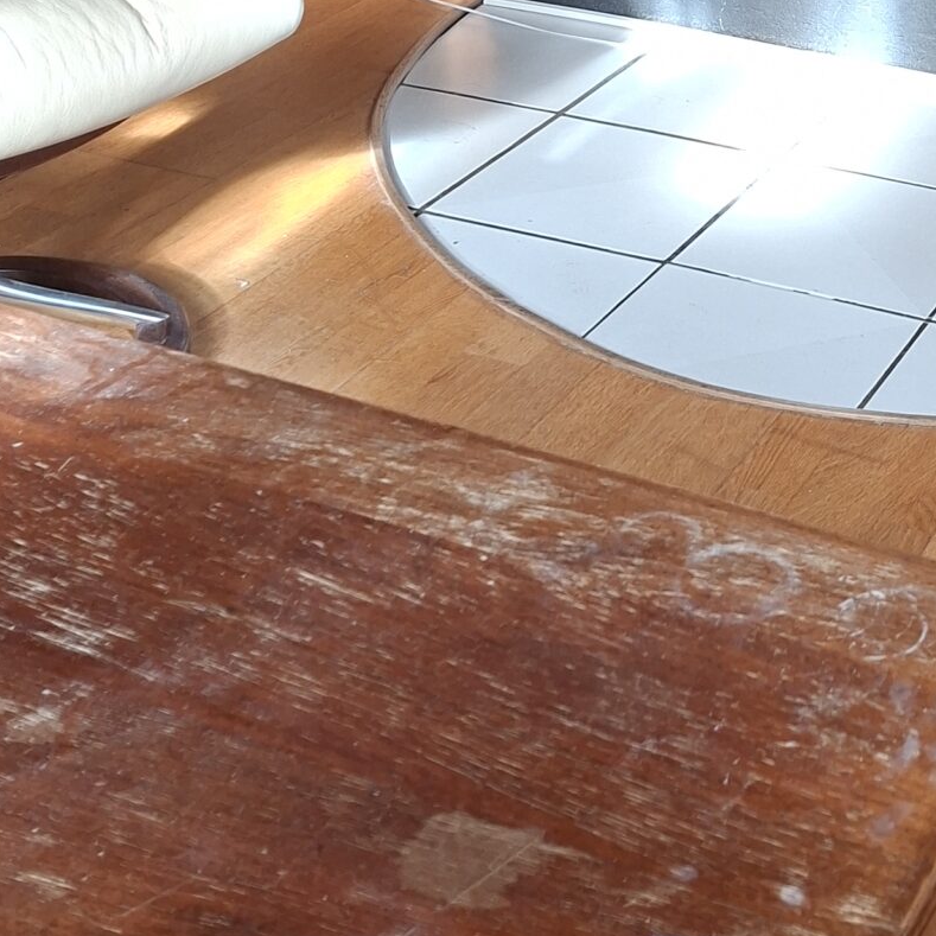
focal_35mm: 66
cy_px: -235
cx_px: 964
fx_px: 2019
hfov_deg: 24.7
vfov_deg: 23.5
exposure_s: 1/50
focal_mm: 5.54
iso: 250
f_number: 1.8
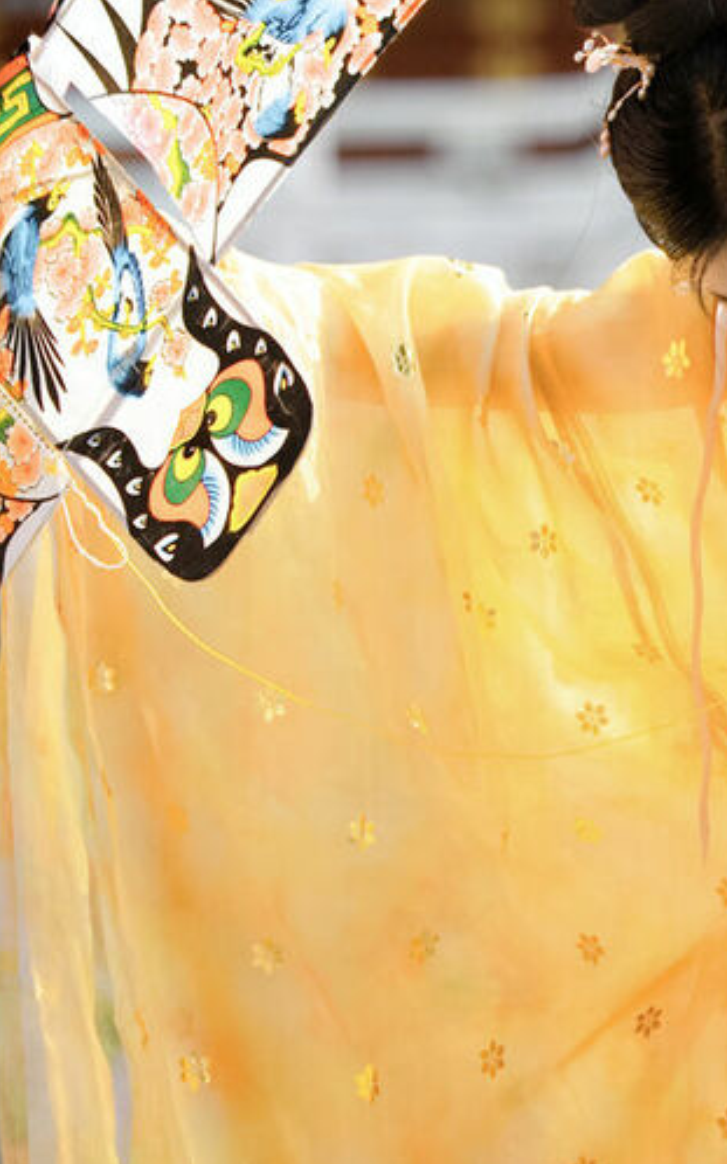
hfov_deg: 4.1
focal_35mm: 319
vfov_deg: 6.6
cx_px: 849
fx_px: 10118
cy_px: 829
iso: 100
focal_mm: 100
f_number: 2.8
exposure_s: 1/500
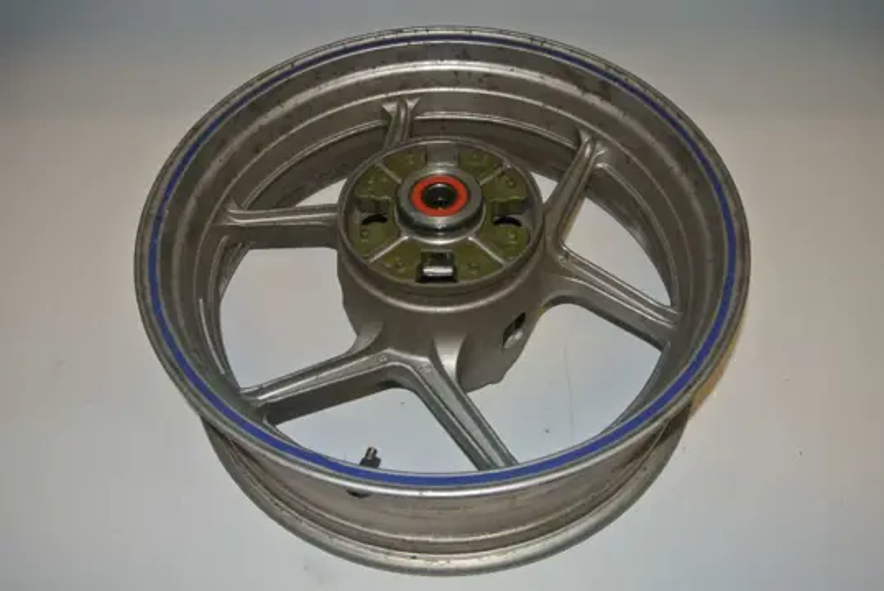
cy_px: 296
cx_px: 442
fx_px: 762
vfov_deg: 42.4
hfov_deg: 60.2
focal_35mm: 31
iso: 200
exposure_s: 1/60
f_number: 3.8
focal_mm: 11.8
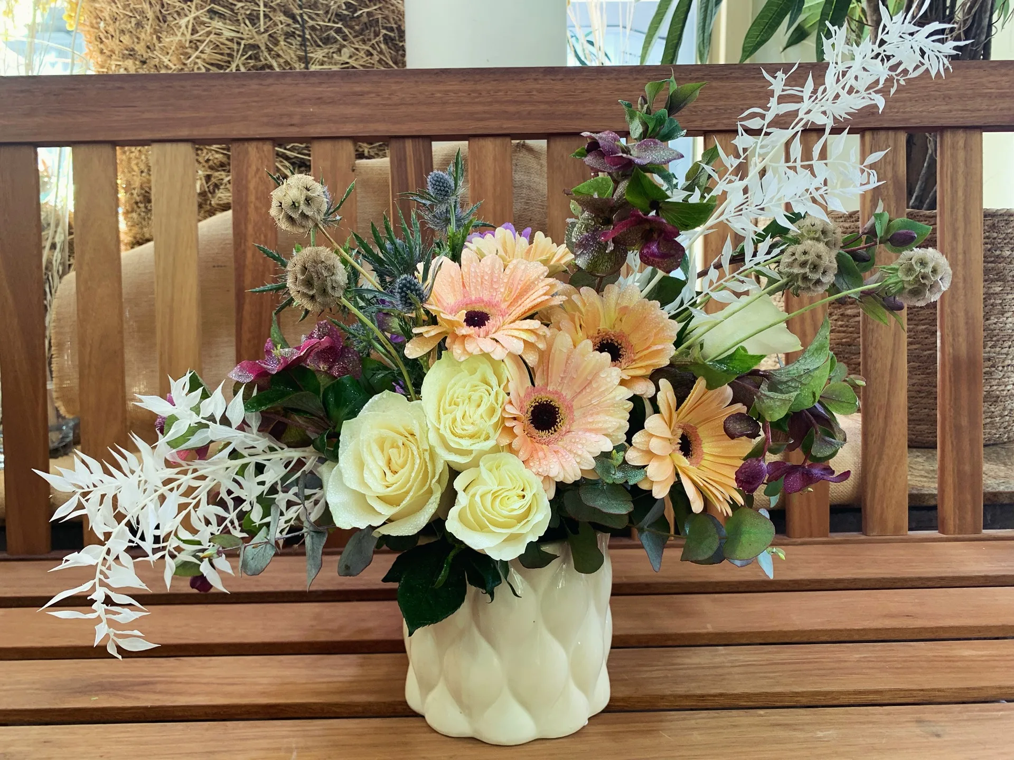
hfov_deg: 67.3
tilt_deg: -9.9
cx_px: 507
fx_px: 762
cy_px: 380
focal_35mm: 26
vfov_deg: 53.1
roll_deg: +0.7
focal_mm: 4.25
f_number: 1.8
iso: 64
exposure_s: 1/49
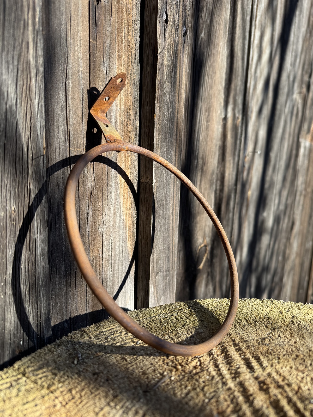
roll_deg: -1.9
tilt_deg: -11.2
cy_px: 208
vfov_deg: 71.6
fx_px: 289
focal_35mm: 24
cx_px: 156
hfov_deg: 56.8
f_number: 1.78
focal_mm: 6.76
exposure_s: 1/900
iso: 80
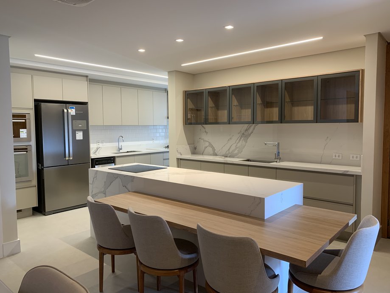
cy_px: 146
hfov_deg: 67.3
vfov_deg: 53.1
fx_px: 293
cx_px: 195
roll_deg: +0.7
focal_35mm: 26
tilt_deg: -4.9
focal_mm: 4.25
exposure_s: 1/60
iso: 80
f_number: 1.8
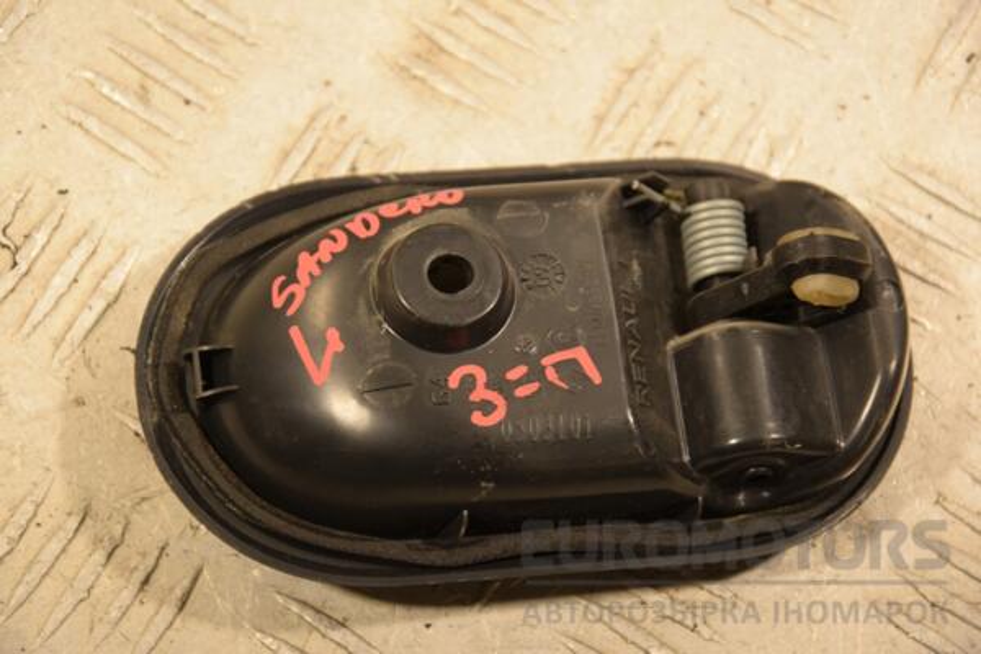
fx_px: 3474
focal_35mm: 128
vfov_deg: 10.8
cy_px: 327
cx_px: 490
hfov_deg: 16.1
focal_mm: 85
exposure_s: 1/160
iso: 800
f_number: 5.6
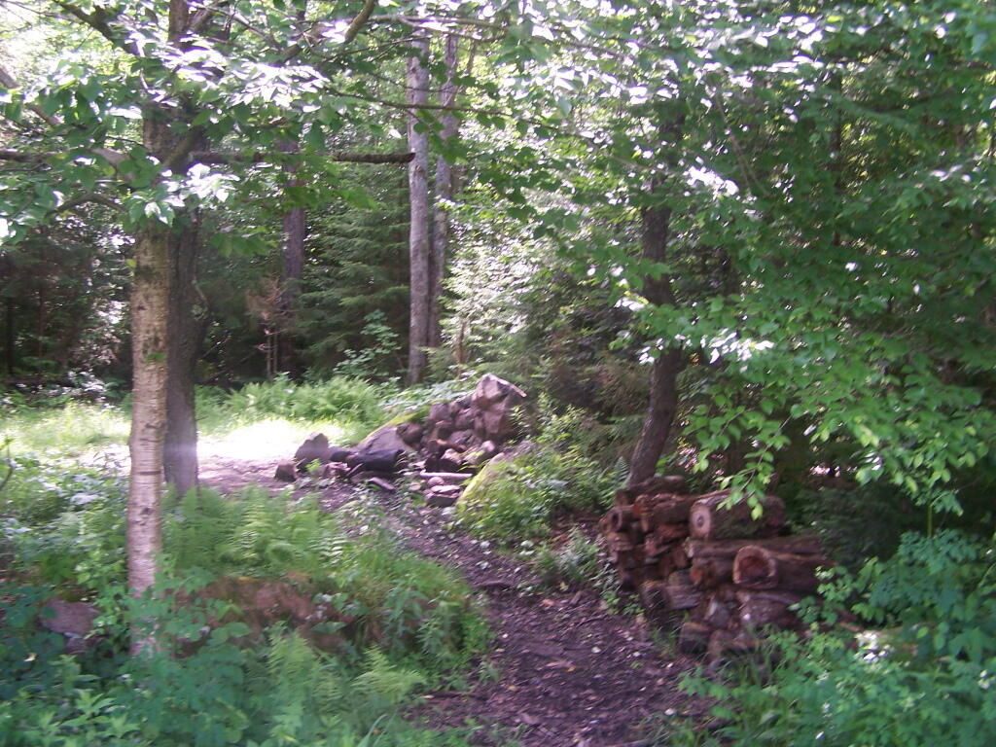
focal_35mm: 38
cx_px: 498
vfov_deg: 37.7
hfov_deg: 49.0
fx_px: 1093
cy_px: 374
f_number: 2.8
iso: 80
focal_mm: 6.3
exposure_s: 1/40
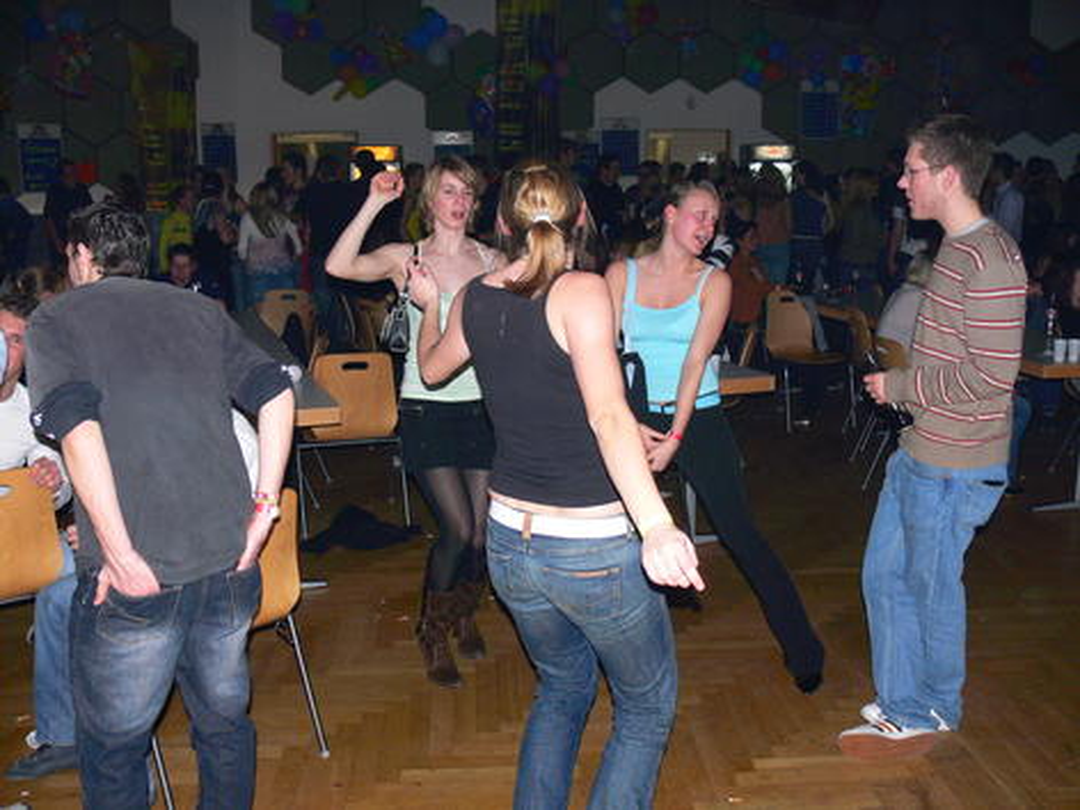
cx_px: 540
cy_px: 405
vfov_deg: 40.7
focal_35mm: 35
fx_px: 1092
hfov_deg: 52.6
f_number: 2.8
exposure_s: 1/30
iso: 125
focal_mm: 7.4
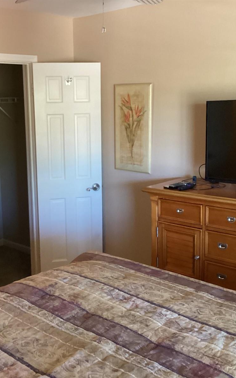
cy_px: 189
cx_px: 79
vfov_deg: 45.3
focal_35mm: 44
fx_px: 453
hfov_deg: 29.0
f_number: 2.4
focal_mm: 3.3
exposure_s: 1/40
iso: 400
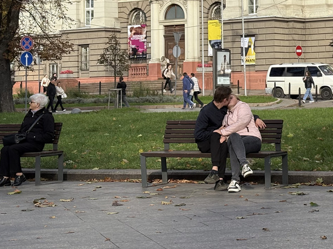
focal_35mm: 110
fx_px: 1058
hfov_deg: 17.6
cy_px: 11
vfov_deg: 13.3
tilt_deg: +5.0
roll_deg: +0.7
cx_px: 303
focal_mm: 5.96
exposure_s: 1/1667
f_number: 1.6
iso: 32
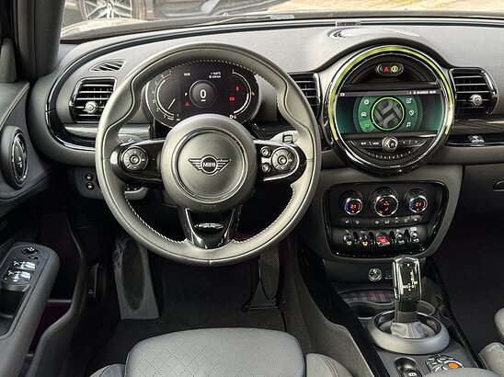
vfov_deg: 30.2
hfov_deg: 39.7
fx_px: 698
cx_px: 252
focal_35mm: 48
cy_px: 188
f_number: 1.78
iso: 400
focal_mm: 6.76
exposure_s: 1/34
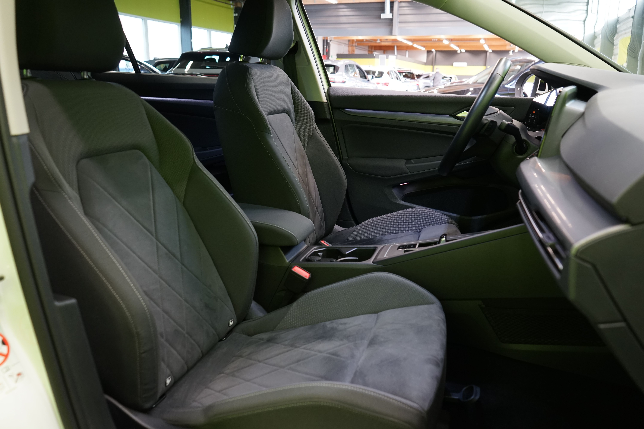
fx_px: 501
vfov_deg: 46.4
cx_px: 322
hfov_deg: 65.5
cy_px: 214
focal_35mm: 28
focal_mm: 28
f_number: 5
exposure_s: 1/20
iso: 1250
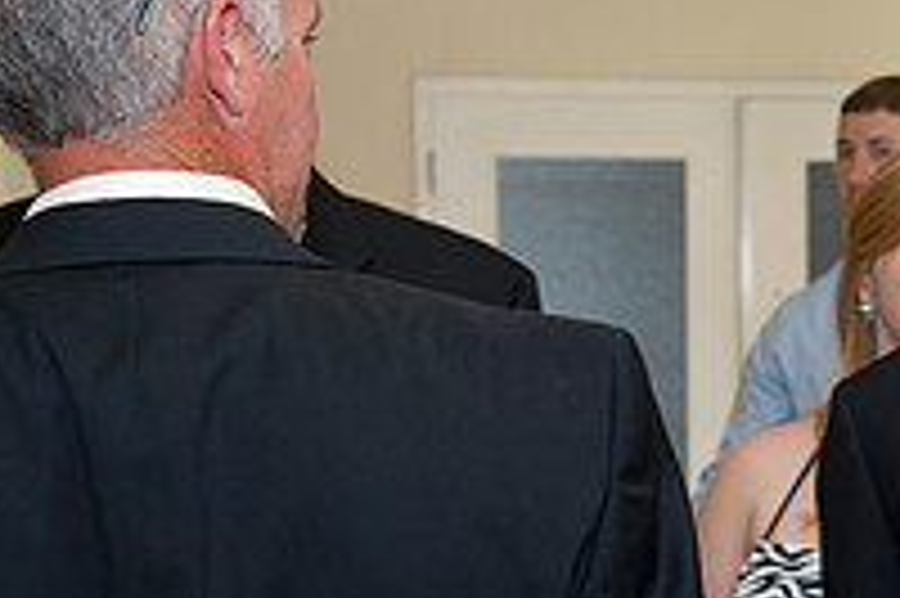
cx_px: 981
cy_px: 414
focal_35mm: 122
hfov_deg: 16.3
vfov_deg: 11.2
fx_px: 3047
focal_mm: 42
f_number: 5.6
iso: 640
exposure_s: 1/80
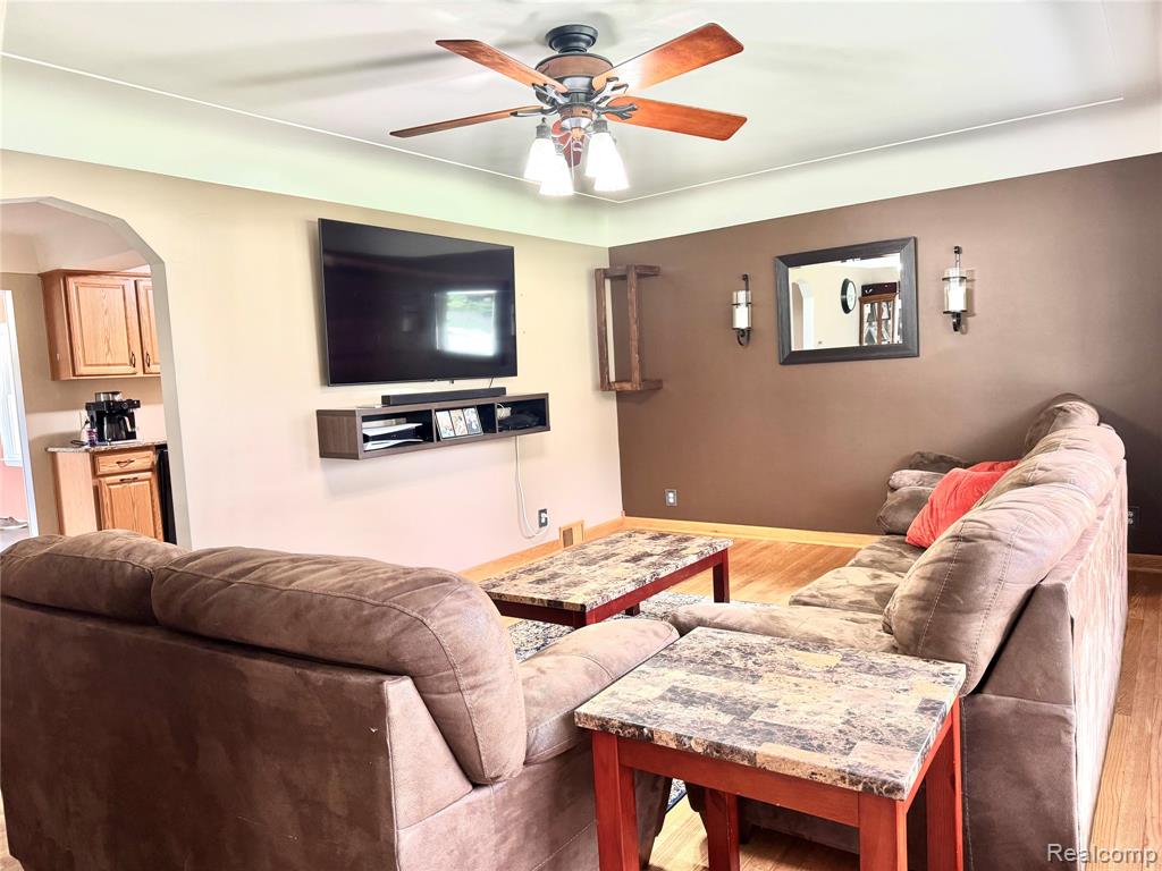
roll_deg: +3.5
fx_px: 806
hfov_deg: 71.6
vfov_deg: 56.8
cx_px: 581
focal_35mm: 24
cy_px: 436
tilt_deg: -4.4
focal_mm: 6.76
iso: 250
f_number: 1.78
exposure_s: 1/60
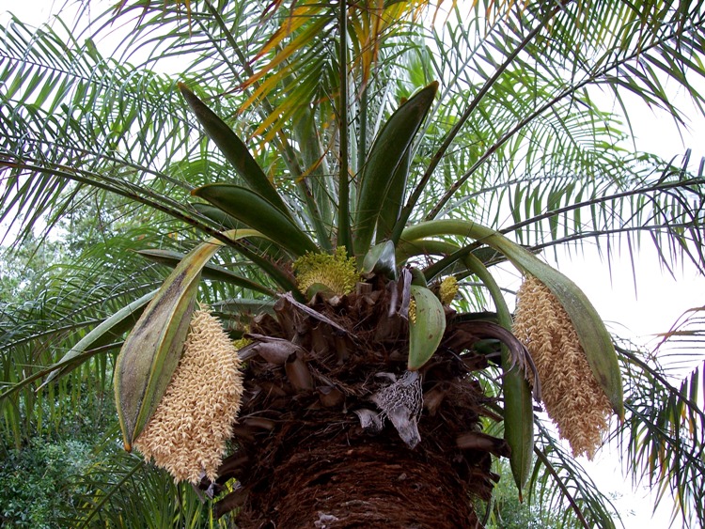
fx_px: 795
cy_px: 264
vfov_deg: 36.8
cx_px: 352
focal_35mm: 39
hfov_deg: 47.8
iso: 100
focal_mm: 8
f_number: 3.4
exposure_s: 1/60
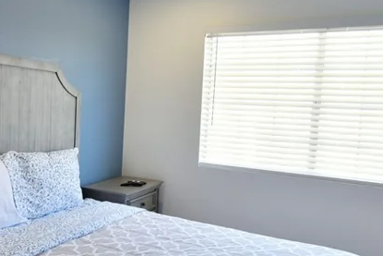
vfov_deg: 35.9
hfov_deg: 50.7
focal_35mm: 37
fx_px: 394
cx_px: 121
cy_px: 143
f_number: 2.8
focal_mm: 15
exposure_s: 1/60
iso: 320
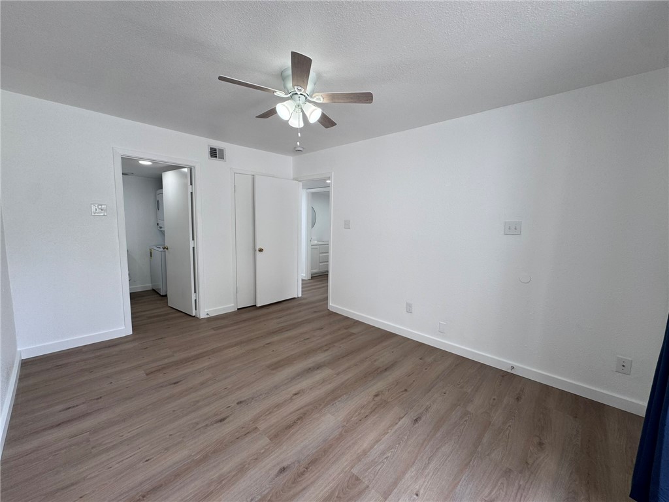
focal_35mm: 14
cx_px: 334
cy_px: 251
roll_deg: -1.3
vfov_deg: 85.7
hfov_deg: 102.1
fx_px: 271
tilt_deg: -6.3
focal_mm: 2.22
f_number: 2.2
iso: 40
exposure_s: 1/99
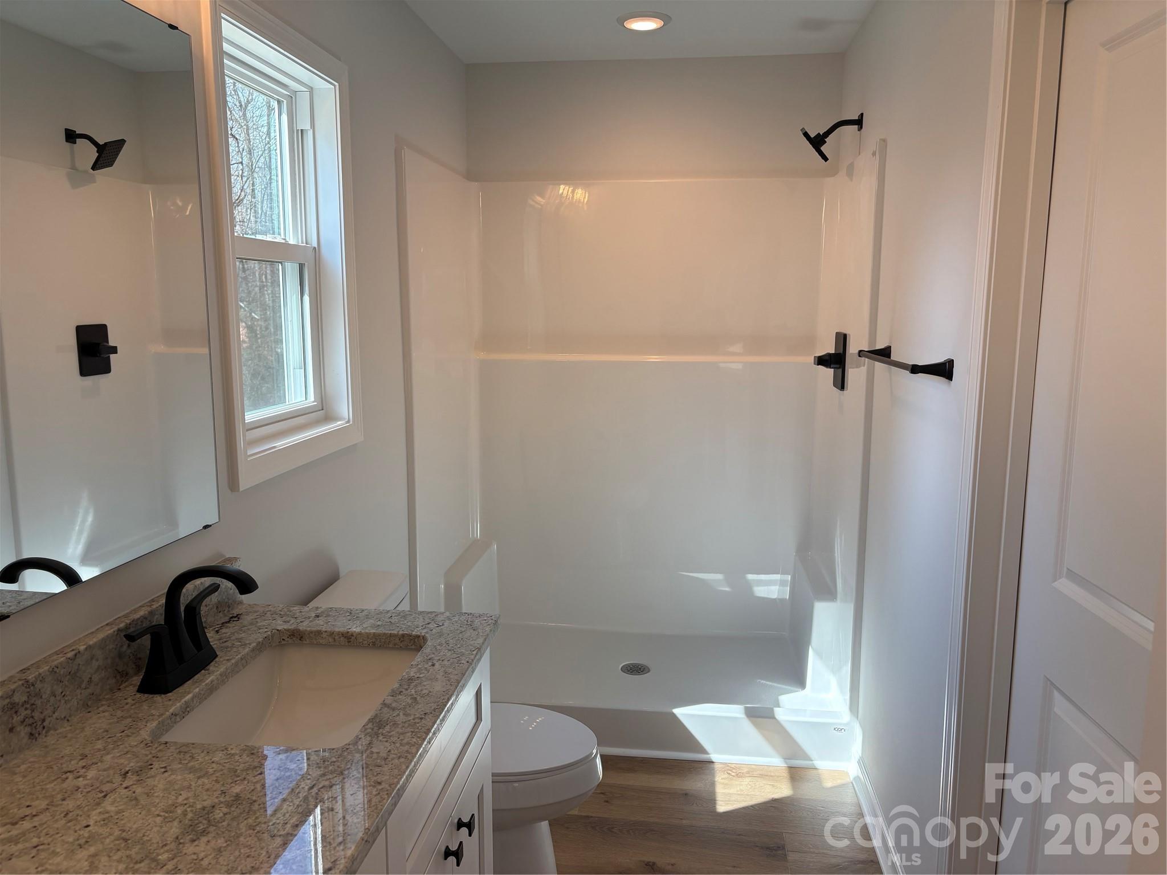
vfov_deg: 53.1
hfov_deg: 67.3
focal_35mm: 26
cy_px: 438
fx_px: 877
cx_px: 584
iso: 64
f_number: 1.6
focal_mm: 5.96
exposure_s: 1/453
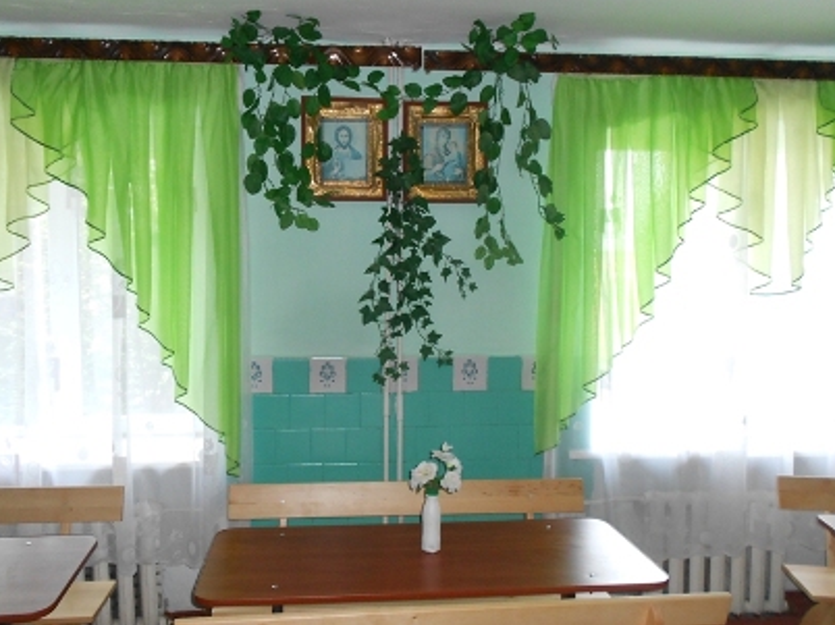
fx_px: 699
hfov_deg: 61.6
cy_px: 326
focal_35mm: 29
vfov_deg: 48.2
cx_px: 388
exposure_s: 1/30
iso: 250
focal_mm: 4.6
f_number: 3.2
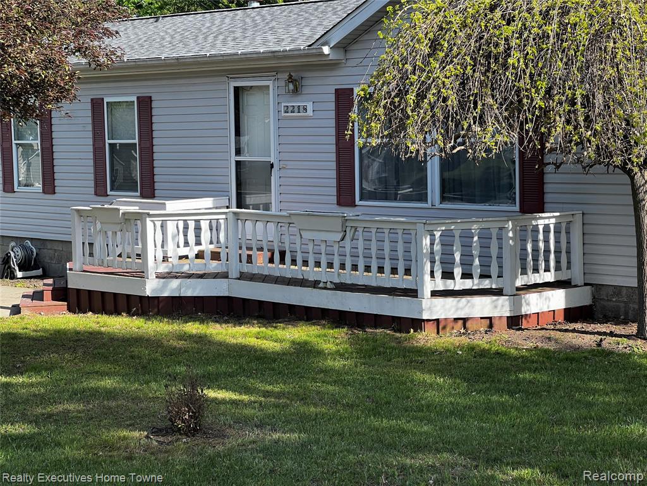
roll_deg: +0.9
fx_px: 1439
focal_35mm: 77
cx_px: 324
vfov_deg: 19.1
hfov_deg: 25.3
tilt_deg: -4.1
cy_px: 243
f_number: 2.8
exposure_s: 1/285
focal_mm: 9
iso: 32
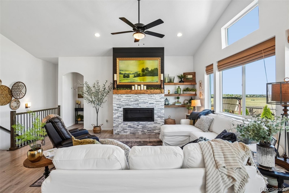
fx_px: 132
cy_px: 96
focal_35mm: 16
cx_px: 144
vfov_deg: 72.0
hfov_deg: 95.0
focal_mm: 11
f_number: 8
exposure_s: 1/50
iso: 400
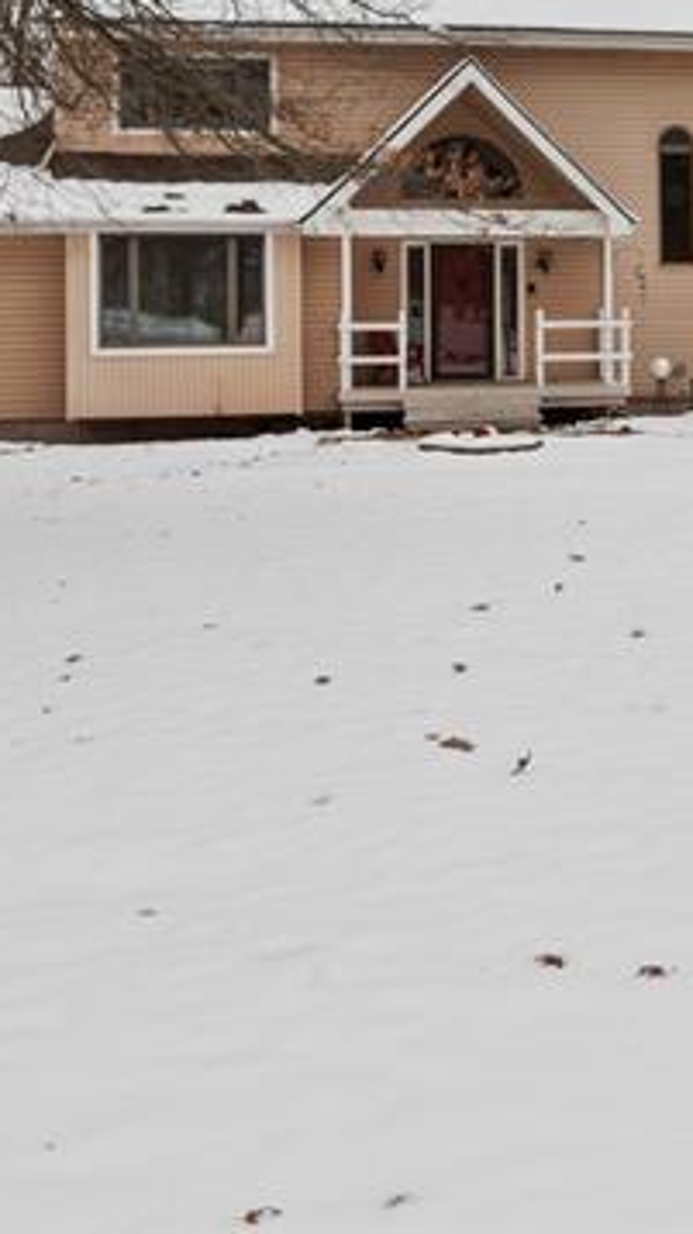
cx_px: 700
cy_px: 291
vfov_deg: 41.5
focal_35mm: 48
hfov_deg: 23.8
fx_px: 1570
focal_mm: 16
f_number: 9
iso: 250
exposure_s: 1/50
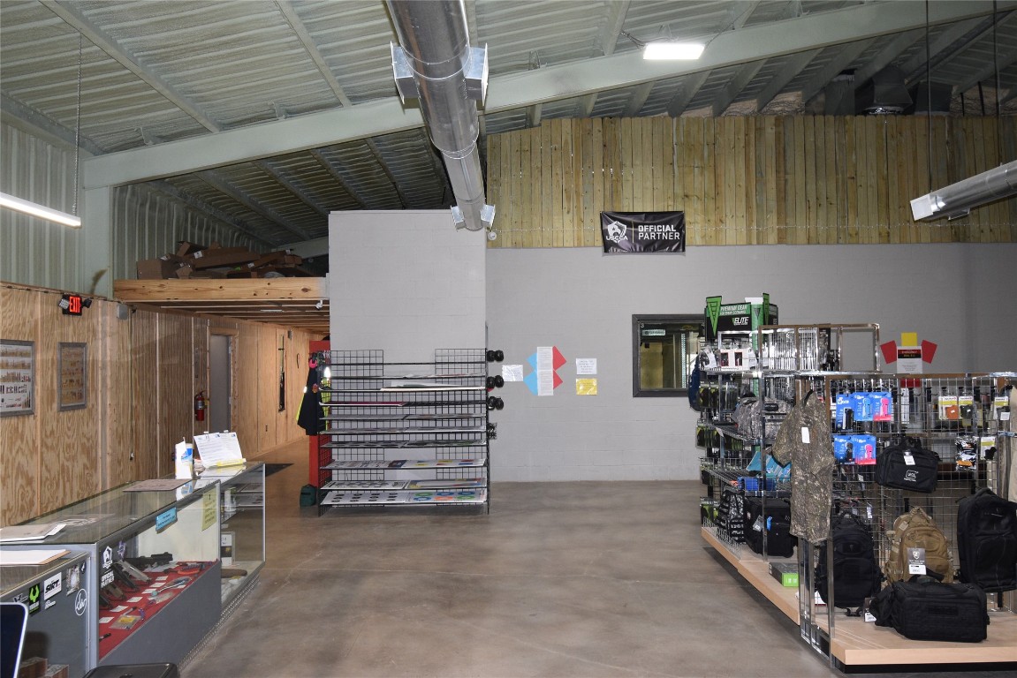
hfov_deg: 61.9
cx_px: 508
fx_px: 848
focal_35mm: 30
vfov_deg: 43.6
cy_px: 339
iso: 1000
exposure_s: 1/60
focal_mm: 20
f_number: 5.6
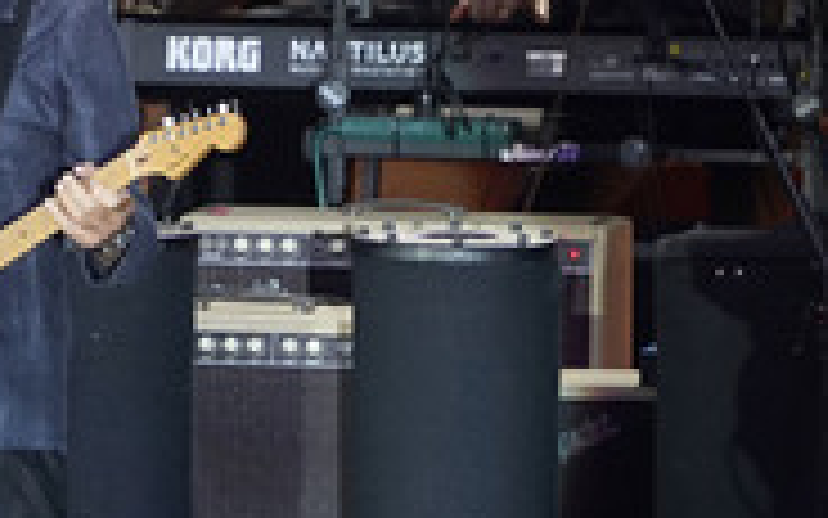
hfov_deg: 1.5
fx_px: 32088
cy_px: 63
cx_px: -47
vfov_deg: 0.9
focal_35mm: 1422
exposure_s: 1/800
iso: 2000
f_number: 6.3
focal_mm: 571
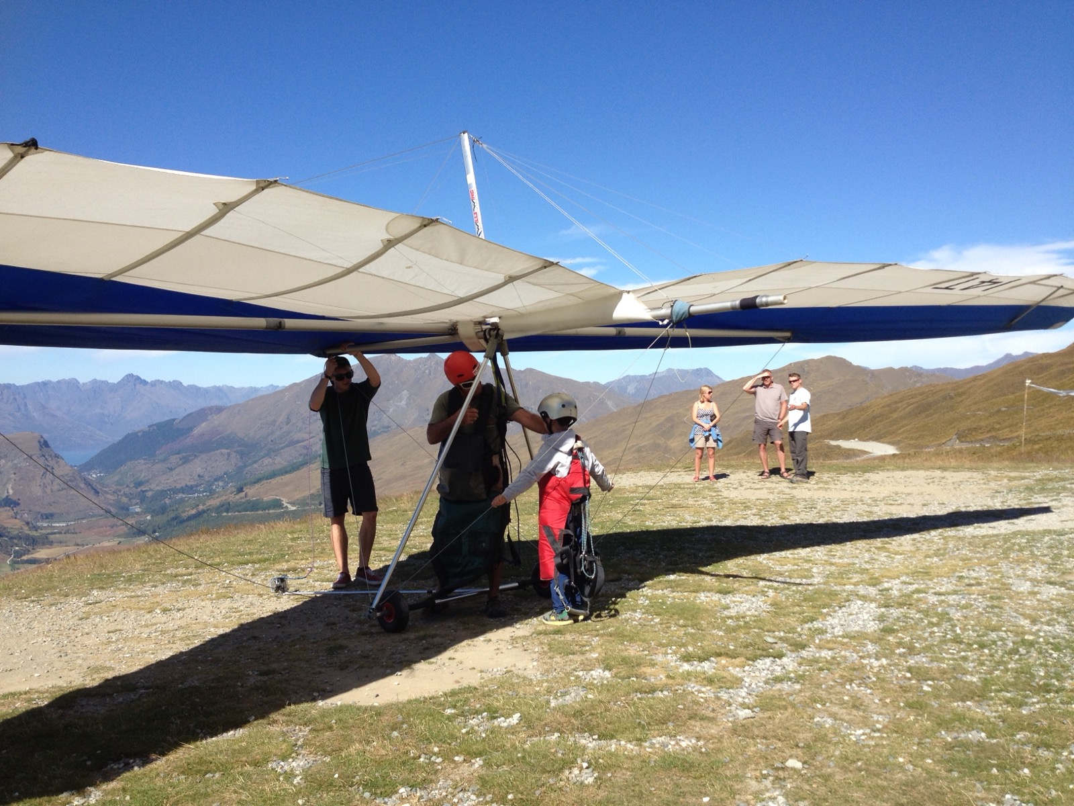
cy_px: 403
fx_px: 1086
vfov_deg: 40.7
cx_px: 537
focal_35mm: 35
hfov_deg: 52.6
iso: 50
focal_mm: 4.28
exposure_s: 1/1842
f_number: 2.4
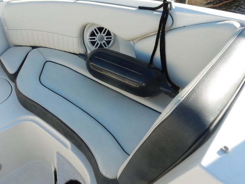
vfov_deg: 42.8
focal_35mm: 33
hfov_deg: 55.0
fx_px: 234
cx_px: 99
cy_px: 78
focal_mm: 4.5
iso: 125
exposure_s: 1/500
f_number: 3.7
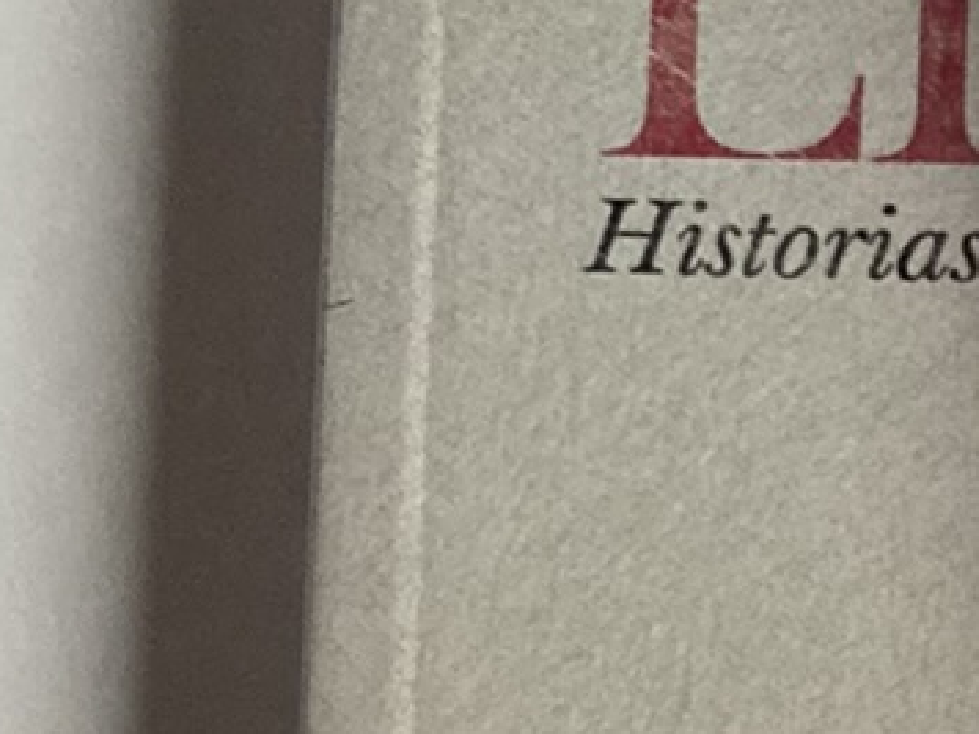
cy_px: 759
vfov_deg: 9.2
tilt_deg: -83.6
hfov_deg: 11.2
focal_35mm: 161
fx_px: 4553
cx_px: 1906
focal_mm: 3.99
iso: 320
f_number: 1.8
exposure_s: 1/60
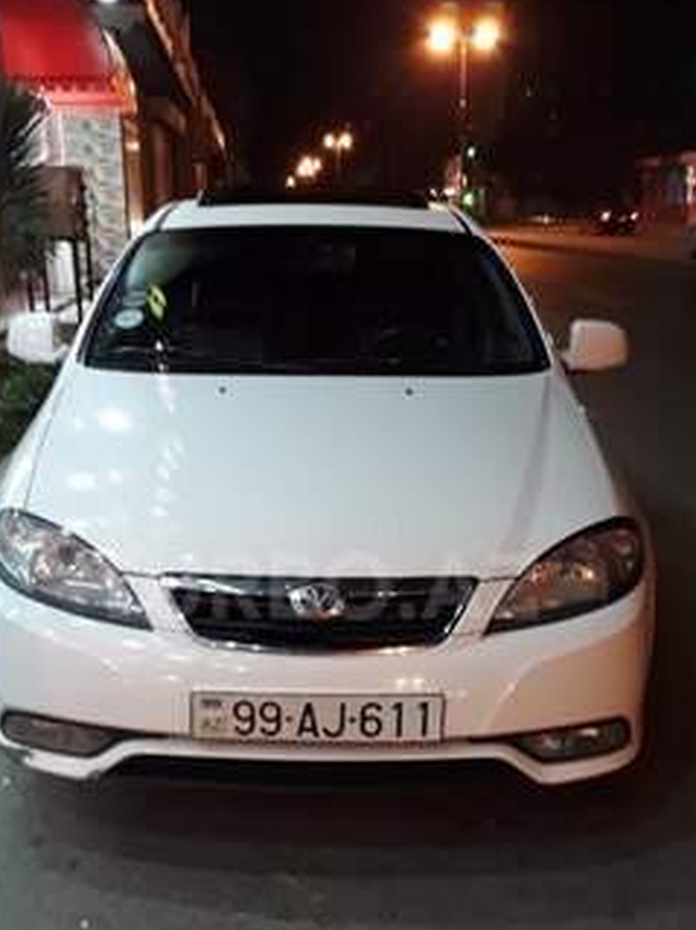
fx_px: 1127
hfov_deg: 34.3
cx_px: 315
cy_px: 586
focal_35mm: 42
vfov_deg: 44.4
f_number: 1.9
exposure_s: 1/17
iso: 250
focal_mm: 3.6
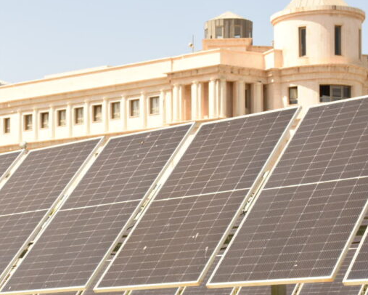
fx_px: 1177
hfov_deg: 17.7
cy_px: 158
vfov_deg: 14.3
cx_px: 104
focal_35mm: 108
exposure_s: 1/125
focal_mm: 38
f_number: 10
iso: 100
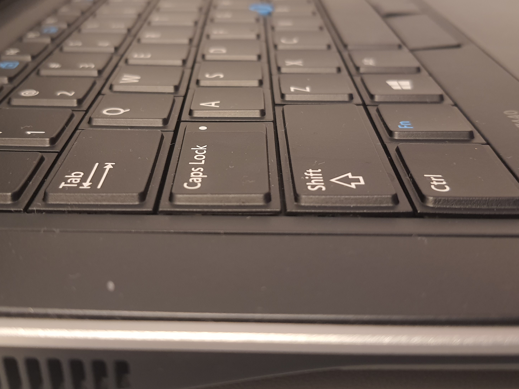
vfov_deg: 39.4
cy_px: 144
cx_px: 244
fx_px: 540
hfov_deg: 51.3
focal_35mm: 36
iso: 160
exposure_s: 1/60
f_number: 1.7
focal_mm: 4.32
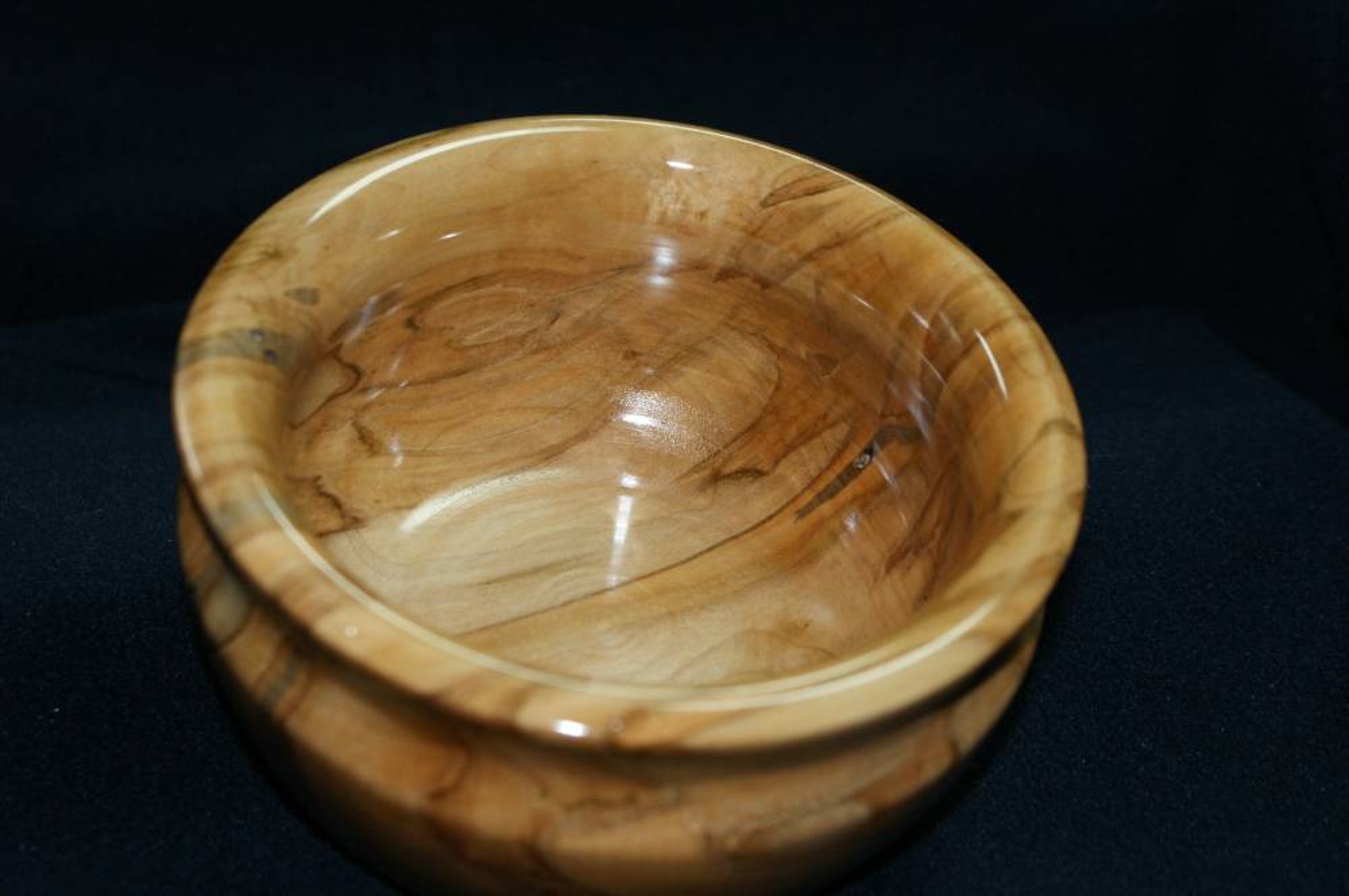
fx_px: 2526
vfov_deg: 20.1
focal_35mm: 68
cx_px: 674
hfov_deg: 29.9
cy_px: 448
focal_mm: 45
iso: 400
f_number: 5.6
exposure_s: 1/80
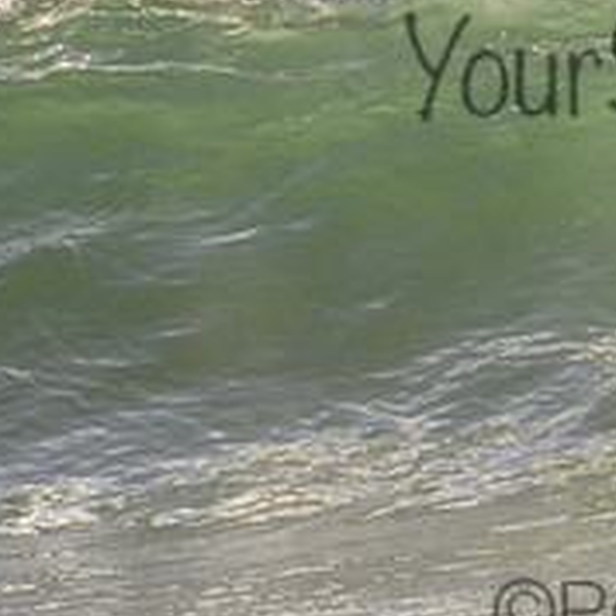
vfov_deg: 0.8
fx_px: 44695
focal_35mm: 2220
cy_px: 36
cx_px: 761
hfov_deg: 0.8
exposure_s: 1/2000
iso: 1250
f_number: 11
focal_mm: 800
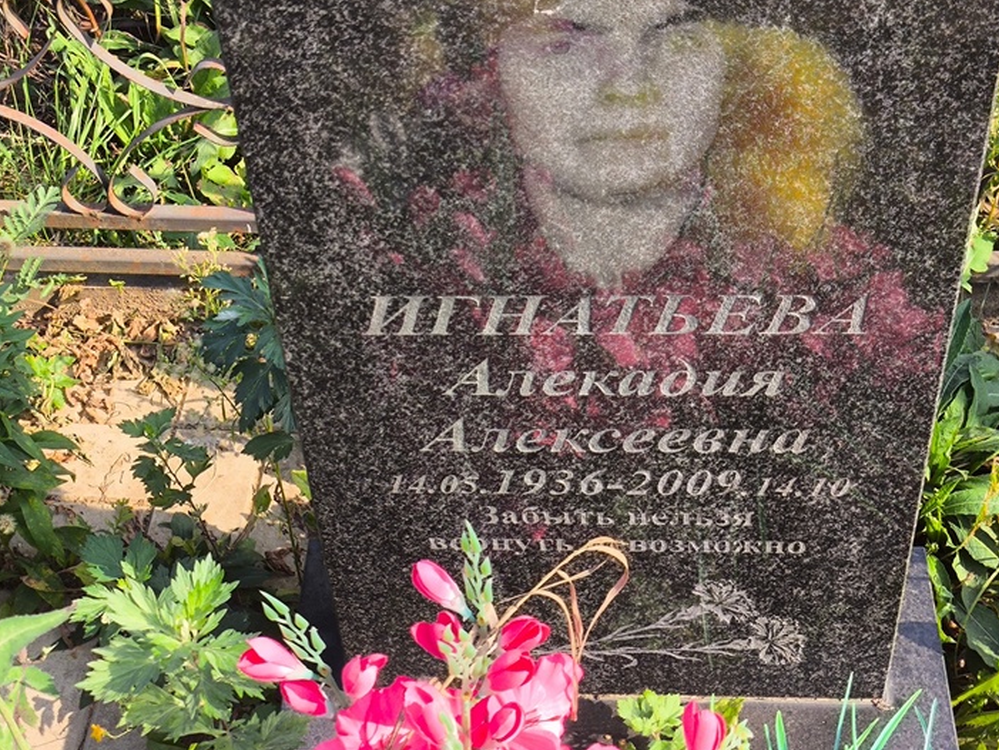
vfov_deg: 25.7
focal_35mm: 57
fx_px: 1645
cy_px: 339
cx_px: 487
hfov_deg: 33.8
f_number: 1.7
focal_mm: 4.71
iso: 50
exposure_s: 1/550
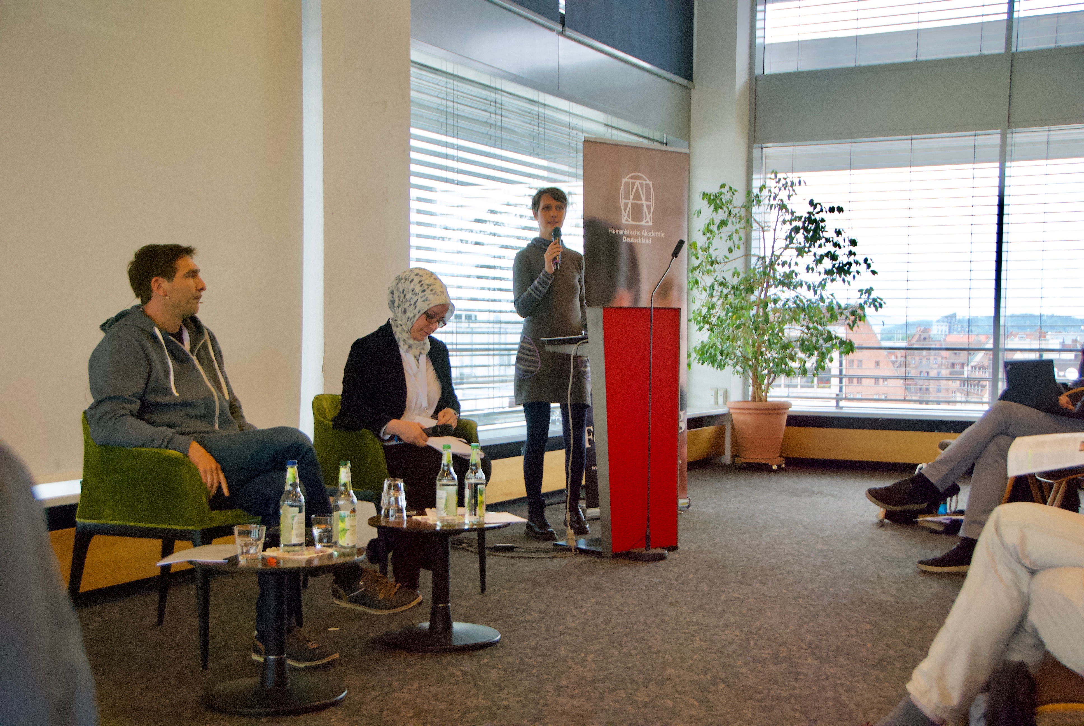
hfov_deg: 41.1
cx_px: 542
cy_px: 363
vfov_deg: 28.2
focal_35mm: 48
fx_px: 1447
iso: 1000
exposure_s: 1/250
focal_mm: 32
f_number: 4.2
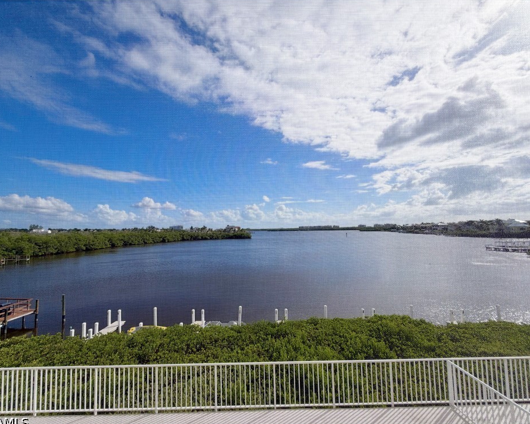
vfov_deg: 84.0
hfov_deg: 96.7
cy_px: 214
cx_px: 248
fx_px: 235
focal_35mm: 15
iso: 20
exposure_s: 1/1399
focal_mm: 2.22
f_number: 2.2
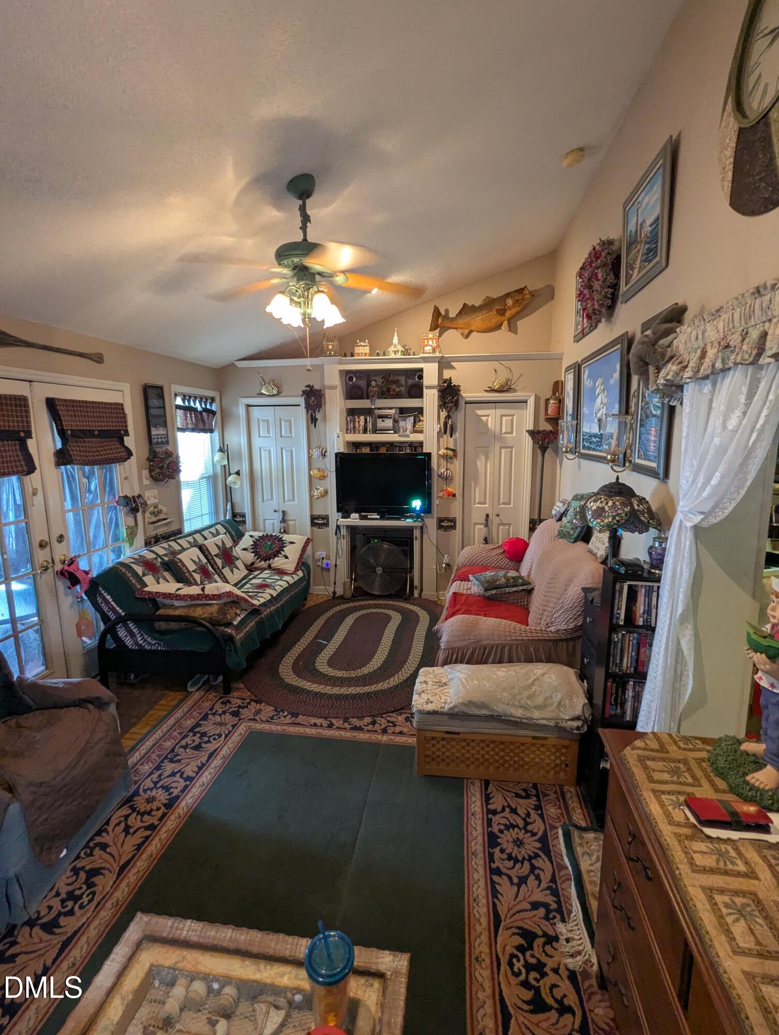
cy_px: 518
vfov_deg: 94.4
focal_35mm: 16
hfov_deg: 78.2
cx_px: 390
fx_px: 479
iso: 276
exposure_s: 1/42
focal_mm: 2.35
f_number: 2.2
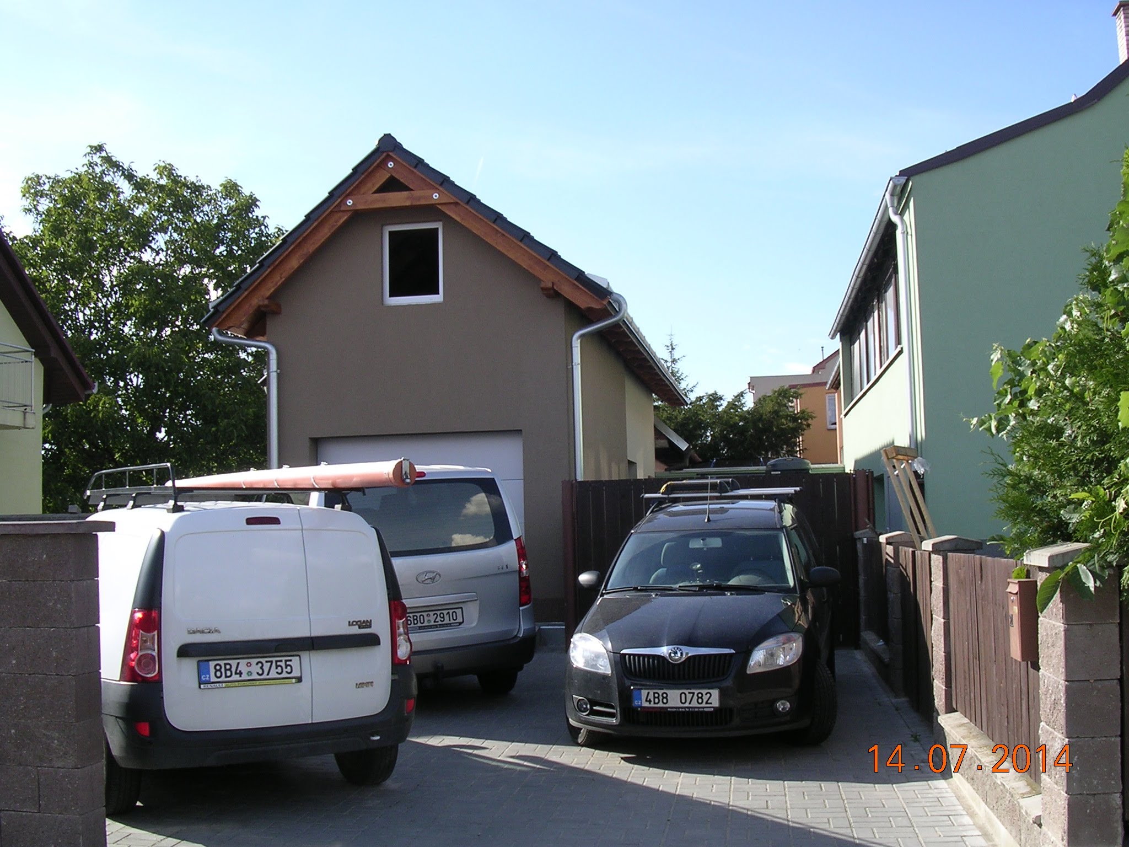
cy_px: 424
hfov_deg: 49.0
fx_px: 1239
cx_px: 564
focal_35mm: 38
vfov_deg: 37.7
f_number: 5.6
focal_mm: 5.8
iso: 100
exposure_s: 1/150
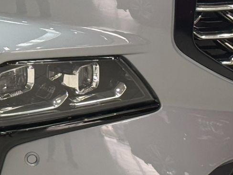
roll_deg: -0.1
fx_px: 1272
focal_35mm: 189
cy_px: -9
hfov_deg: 10.5
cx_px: 84
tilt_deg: -16.9
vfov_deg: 7.8
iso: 250
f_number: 1.78
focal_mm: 6.76
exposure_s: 1/120
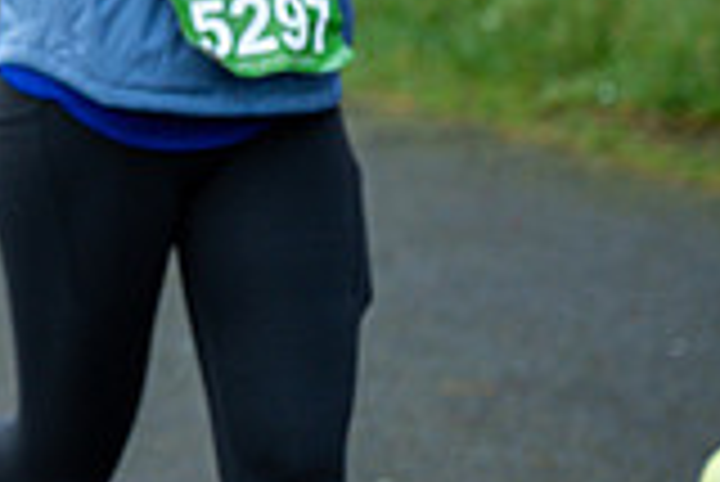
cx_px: -477
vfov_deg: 5.4
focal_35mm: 254
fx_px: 5084
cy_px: -101
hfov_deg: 7.9
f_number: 2.8
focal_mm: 70
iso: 640
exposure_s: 1/1250
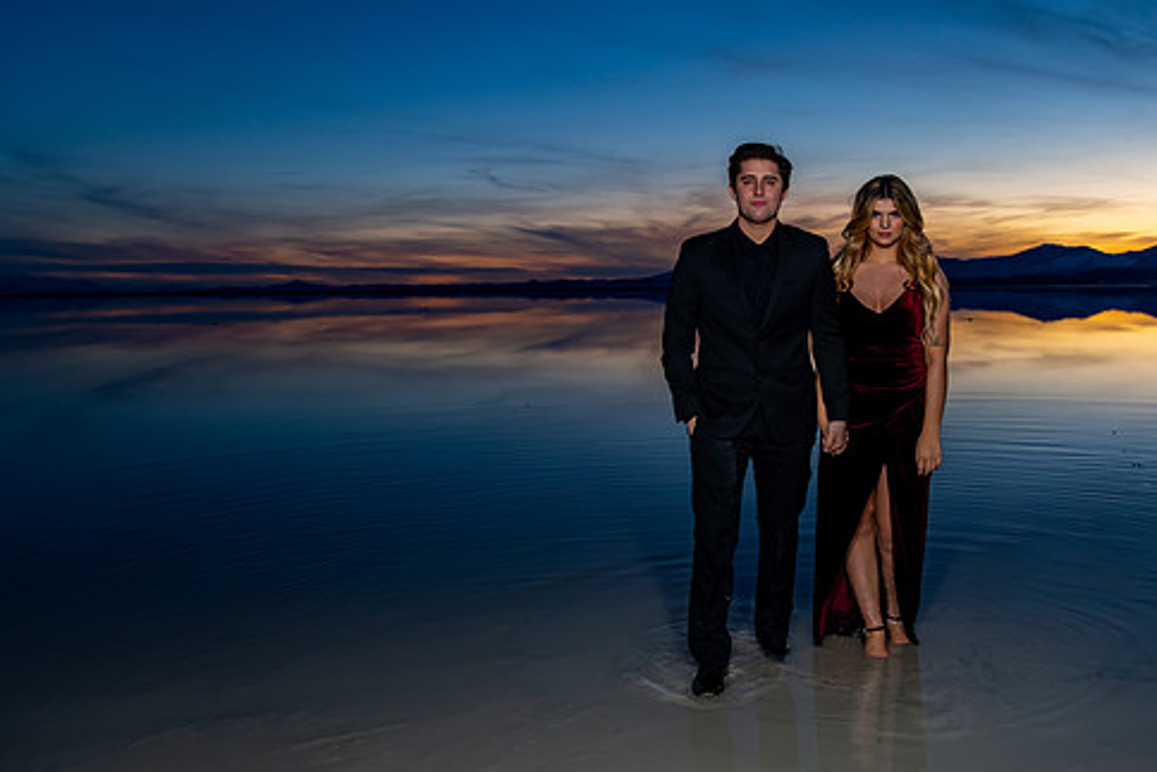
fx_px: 1125
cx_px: 719
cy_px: 371
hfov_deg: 53.9
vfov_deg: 37.9
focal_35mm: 35
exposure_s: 1/100
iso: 500
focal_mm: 27
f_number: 4
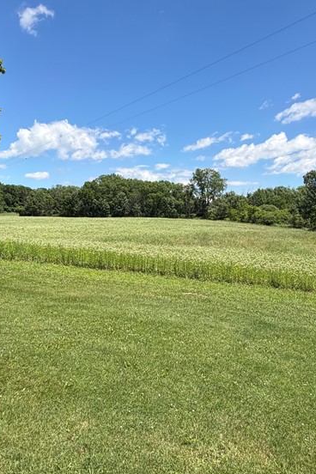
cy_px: 247
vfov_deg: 67.4
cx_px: 157
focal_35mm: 27
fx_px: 355
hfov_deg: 47.9
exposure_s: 1/770
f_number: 2.2
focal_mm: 2.22
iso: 25
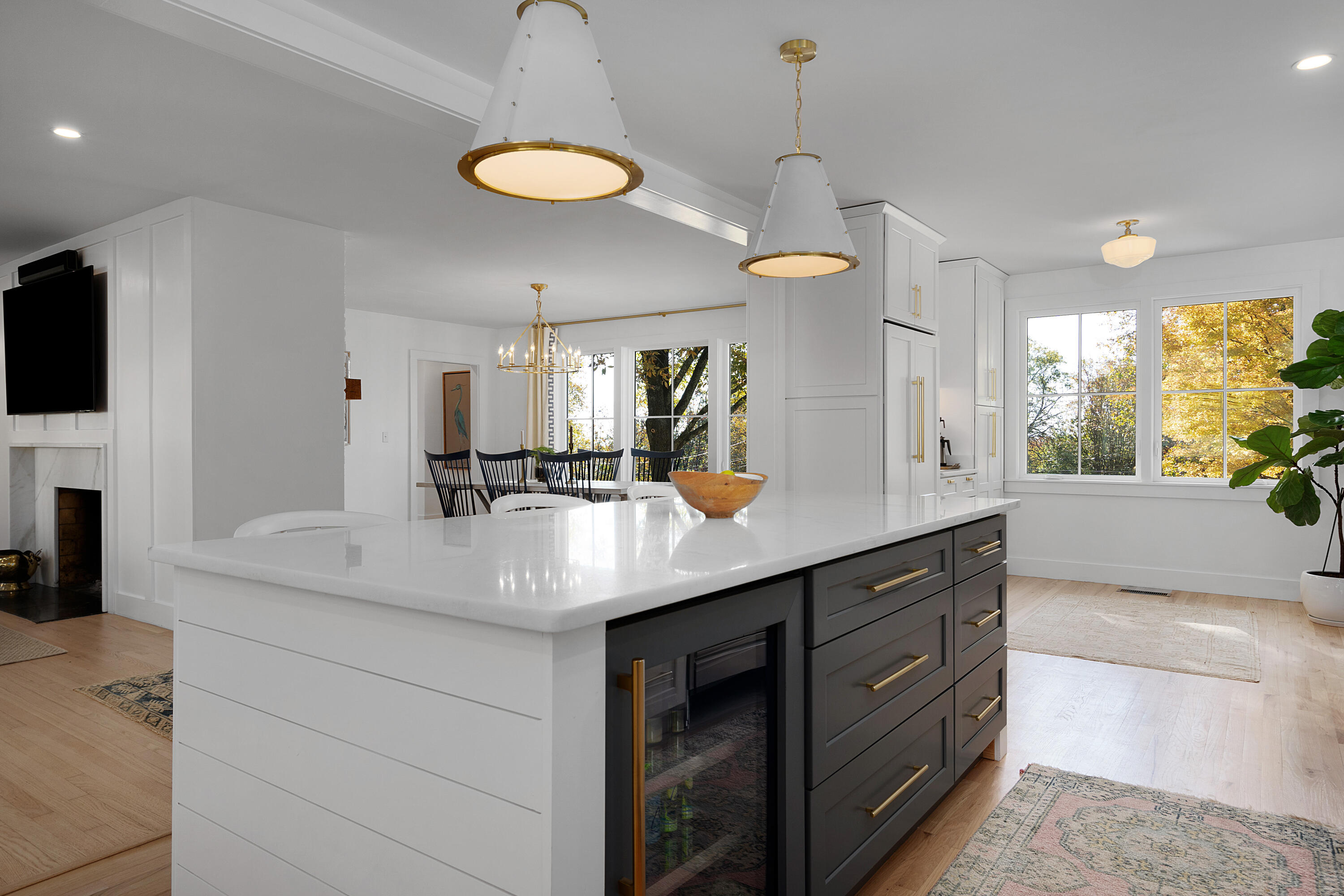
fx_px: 784
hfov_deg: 81.2
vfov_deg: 59.5
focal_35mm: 21
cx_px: 672
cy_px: 448
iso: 320
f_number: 7.1
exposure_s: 1/20
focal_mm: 21
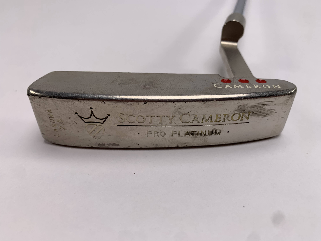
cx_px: 160
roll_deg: +2.7
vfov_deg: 53.1
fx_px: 241
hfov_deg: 67.3
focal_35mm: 26
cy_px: 120
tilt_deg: -34.8
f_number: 1.8
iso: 25
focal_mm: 4.25
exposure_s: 1/229
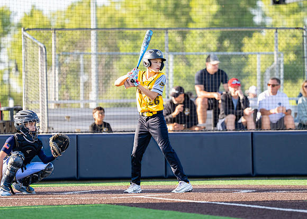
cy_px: 88
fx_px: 2666
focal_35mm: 306
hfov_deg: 6.6
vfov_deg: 4.7
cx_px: 157
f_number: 2.8
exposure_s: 1/1600
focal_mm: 200
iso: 320
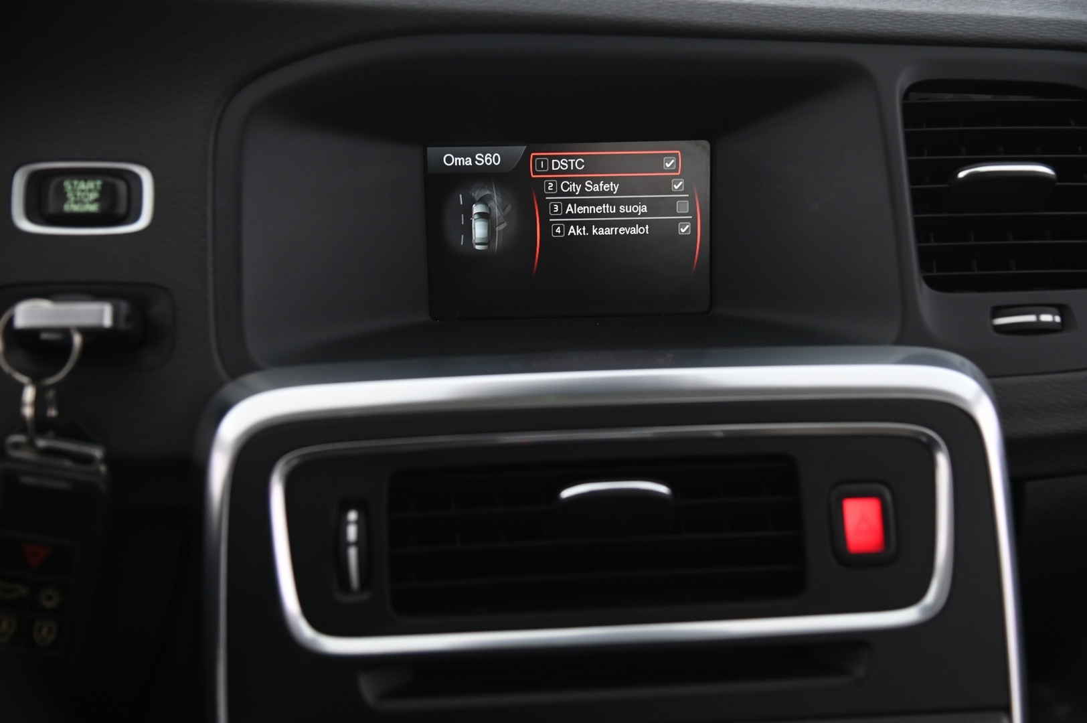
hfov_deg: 41.1
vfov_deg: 28.0
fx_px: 1448
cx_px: 544
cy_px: 362
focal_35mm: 48
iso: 2000
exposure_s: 1/20
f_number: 4
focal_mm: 48
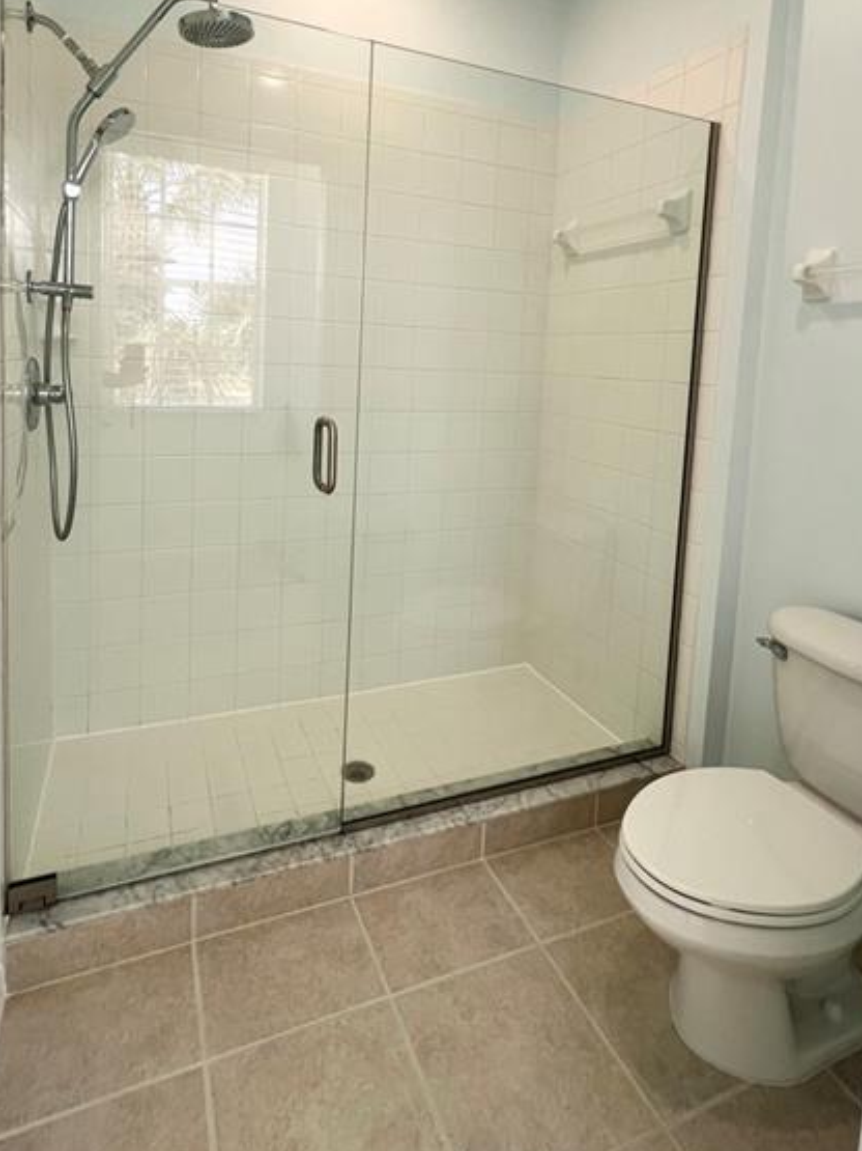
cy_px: 413
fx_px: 598
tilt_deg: -5.5
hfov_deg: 71.4
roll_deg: -2.8
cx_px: 387
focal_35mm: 18
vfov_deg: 85.6
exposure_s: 1/120
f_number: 1.8
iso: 50
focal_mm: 1.57
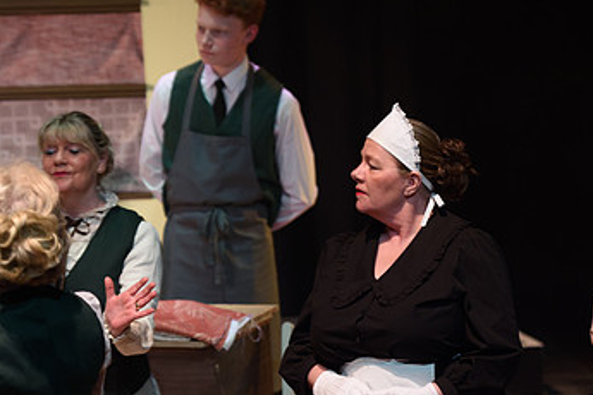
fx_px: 3047
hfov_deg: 11.1
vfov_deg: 7.4
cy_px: 247
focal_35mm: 185
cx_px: 497
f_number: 2.8
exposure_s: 1/125
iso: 800
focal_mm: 110
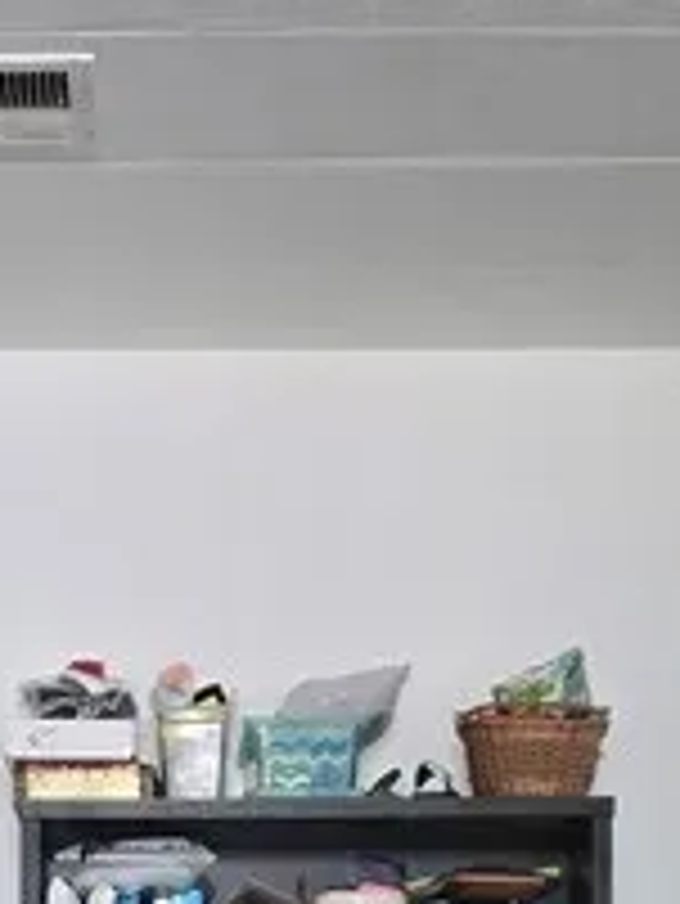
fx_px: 3061
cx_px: 203
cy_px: 1516
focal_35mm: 117
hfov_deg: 12.7
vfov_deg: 15.1
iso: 400
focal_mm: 5.4
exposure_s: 1/120
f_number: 1.8
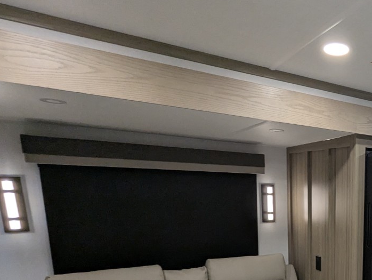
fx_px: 344
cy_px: 251
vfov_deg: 40.9
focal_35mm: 32
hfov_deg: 47.4
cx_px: 370
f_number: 2.2
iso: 150
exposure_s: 1/105
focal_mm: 2.35
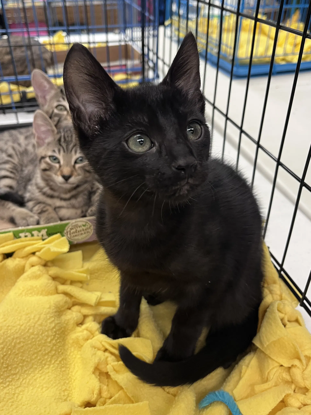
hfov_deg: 53.1
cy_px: 208
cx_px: 156
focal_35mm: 26
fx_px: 311
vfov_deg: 67.3
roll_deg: +2.5
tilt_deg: -34.8
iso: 200
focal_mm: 5.1
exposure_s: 1/60
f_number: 1.6
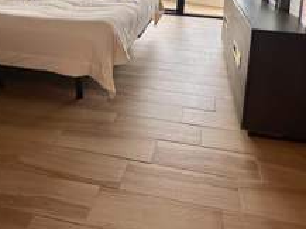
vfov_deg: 38.8
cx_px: 159
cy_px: -12
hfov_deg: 58.4
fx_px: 274
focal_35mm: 31
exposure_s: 1/120
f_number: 2.2
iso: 50
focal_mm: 2.22
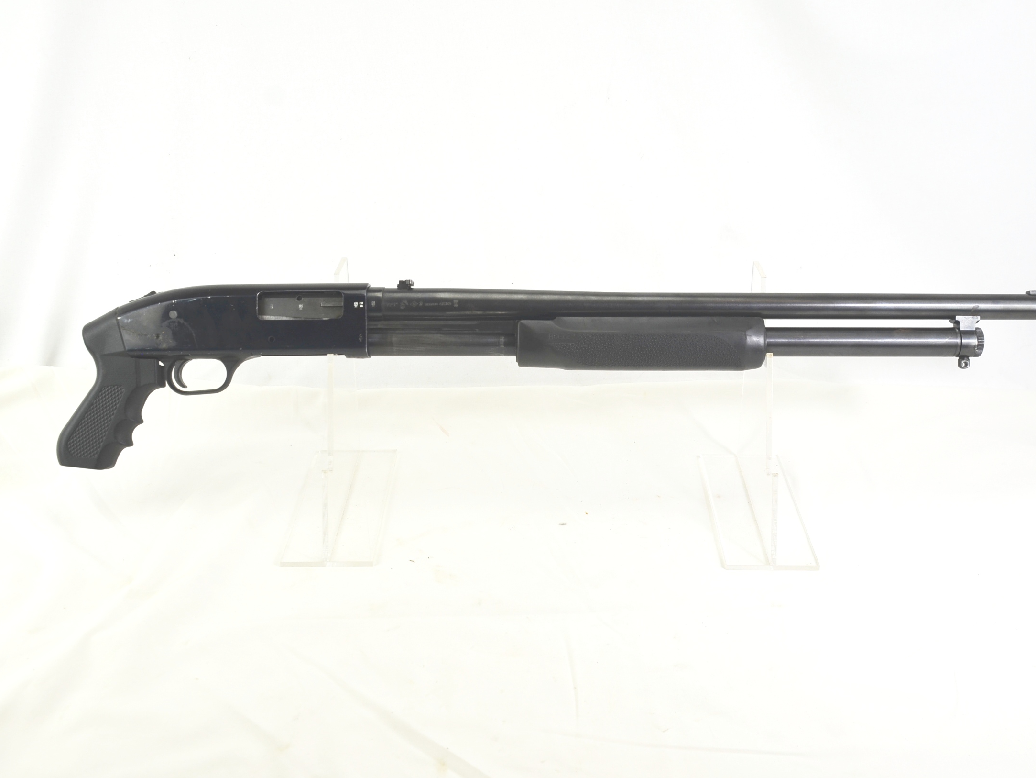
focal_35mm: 36
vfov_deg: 39.7
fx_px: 1078
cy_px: 389
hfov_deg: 51.3
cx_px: 537
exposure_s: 1/125
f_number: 5.6
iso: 250
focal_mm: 22
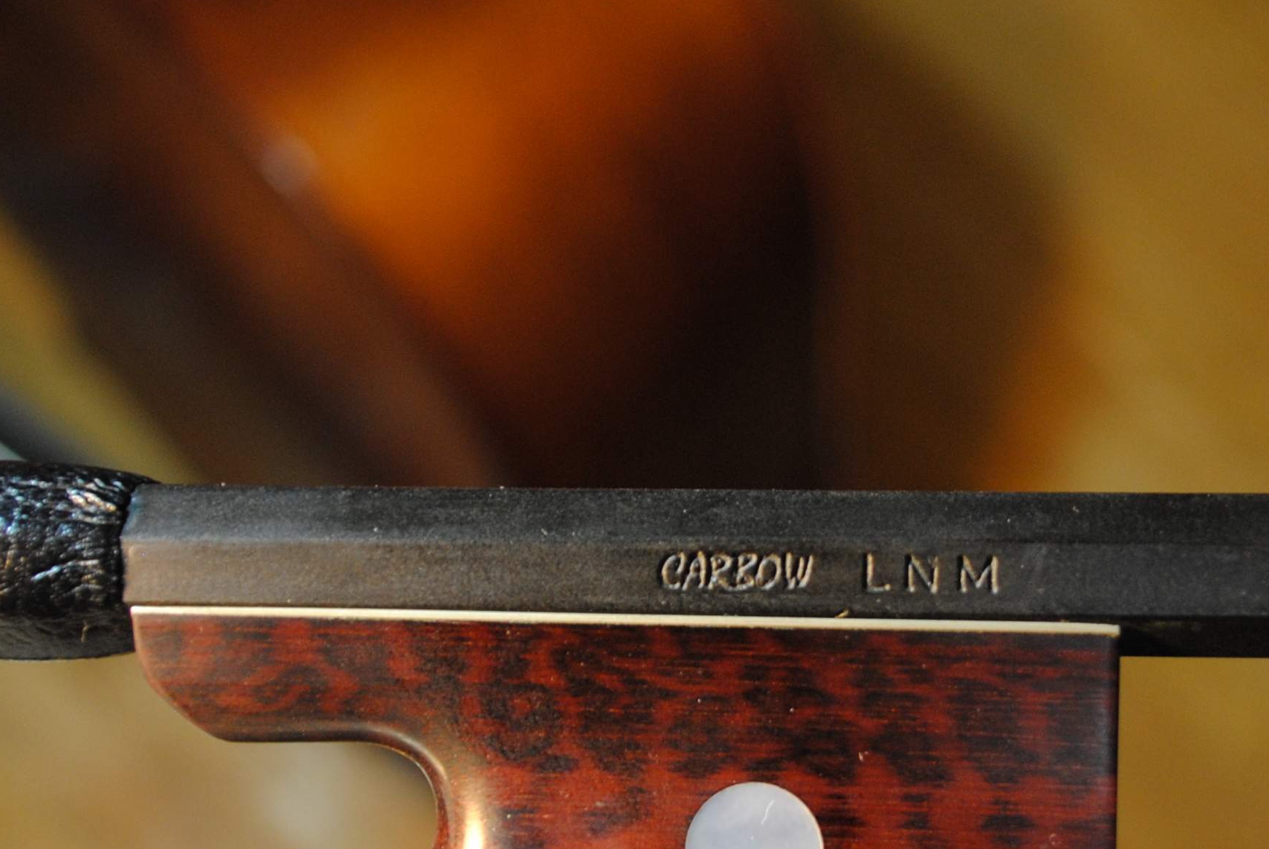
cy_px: 526
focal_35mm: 60
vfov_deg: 22.6
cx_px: 764
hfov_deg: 33.3
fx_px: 2117
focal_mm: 18
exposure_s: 1/30
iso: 280
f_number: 3.5
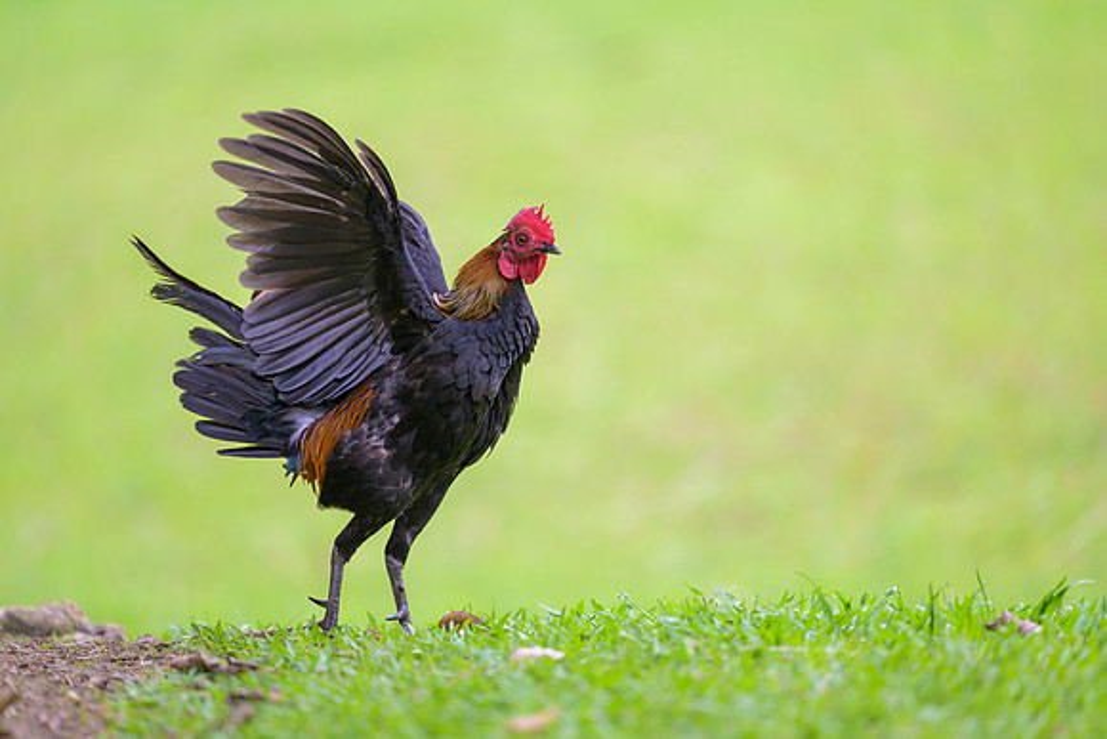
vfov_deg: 3.4
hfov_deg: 5.2
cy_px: 370
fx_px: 12302
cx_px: 554
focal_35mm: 400
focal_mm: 400
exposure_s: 1/1250
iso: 900
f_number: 2.8
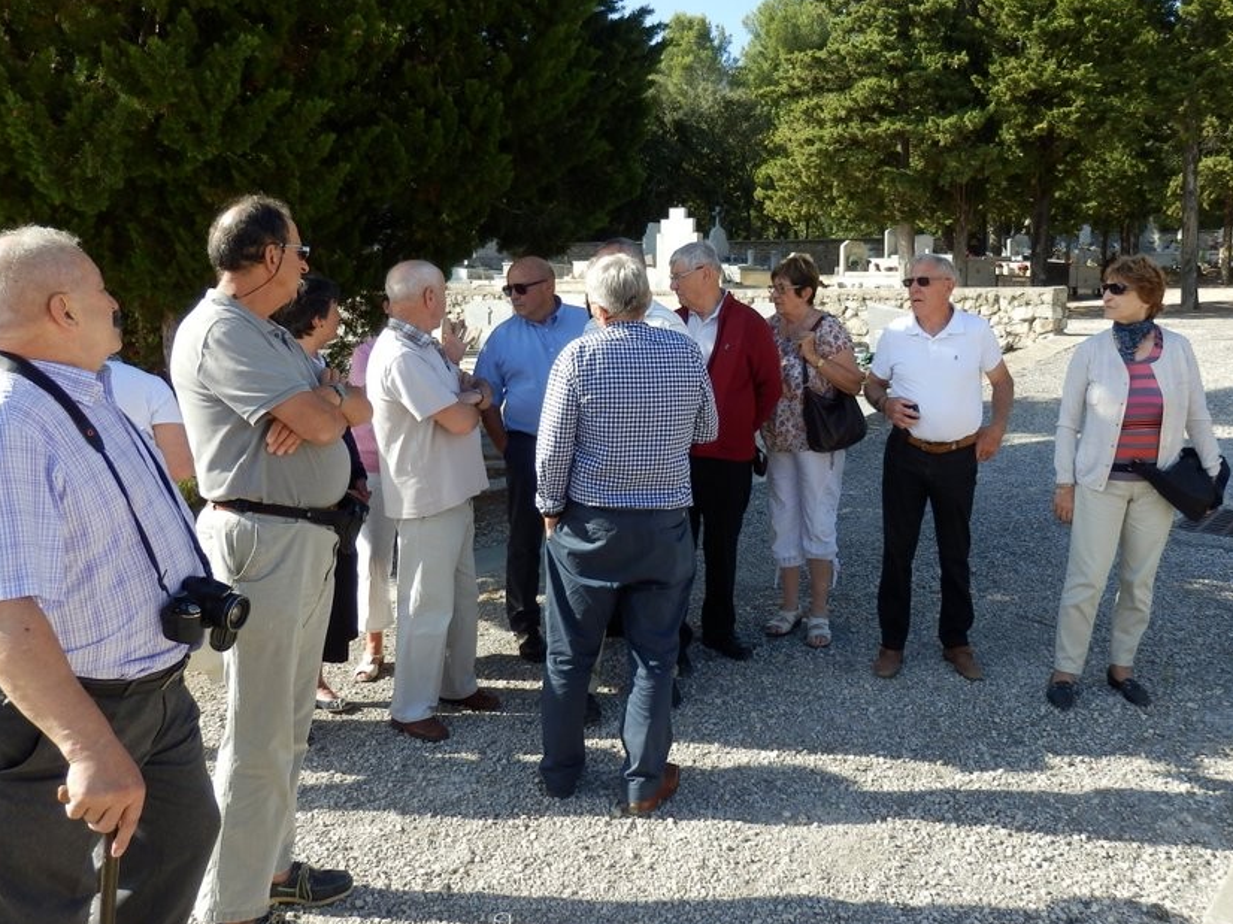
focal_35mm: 31
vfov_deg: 45.2
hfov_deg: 58.1
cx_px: 703
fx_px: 1104
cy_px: 367
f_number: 3
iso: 80
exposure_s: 1/500
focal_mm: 4.5
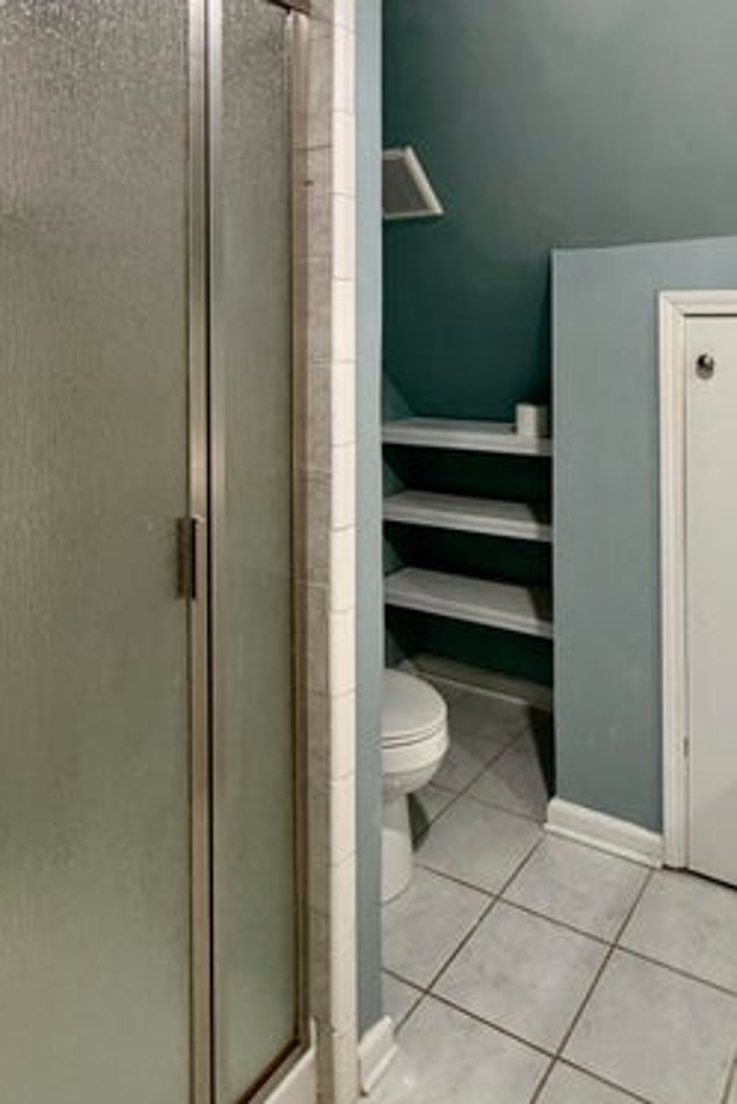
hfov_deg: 50.2
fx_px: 767
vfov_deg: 68.4
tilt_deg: +0.1
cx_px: 503
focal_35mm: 25
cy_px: 326
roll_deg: -0.3
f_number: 2.2
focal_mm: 2.22
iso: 320
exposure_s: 1/60
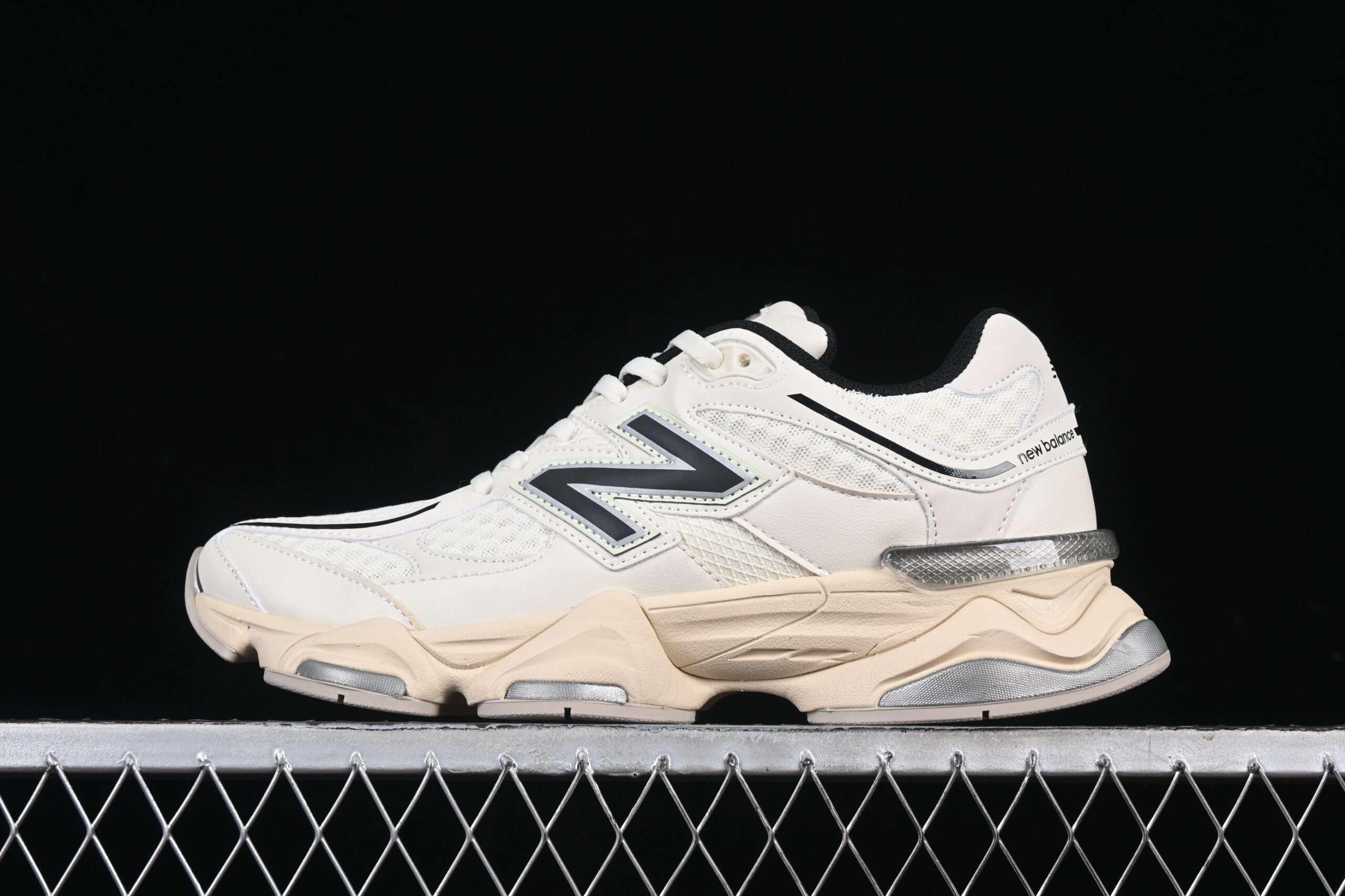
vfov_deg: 18.2
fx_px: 2802
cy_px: 448
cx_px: 672
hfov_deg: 27.0
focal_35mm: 75
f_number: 8
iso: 160
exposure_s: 1/80
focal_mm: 50
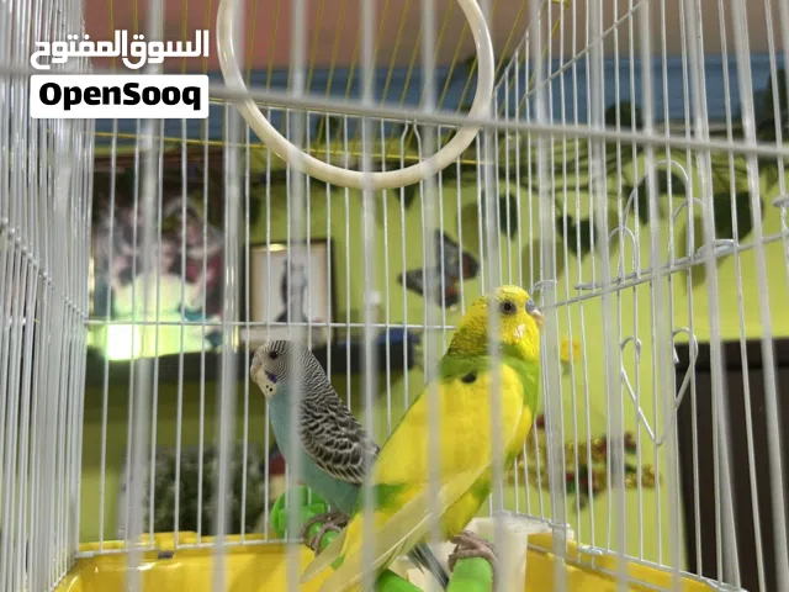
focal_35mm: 24
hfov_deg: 71.6
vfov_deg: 56.8
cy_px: 296
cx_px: 394
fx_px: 547
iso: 200
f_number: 1.78
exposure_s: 1/100
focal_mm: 6.86
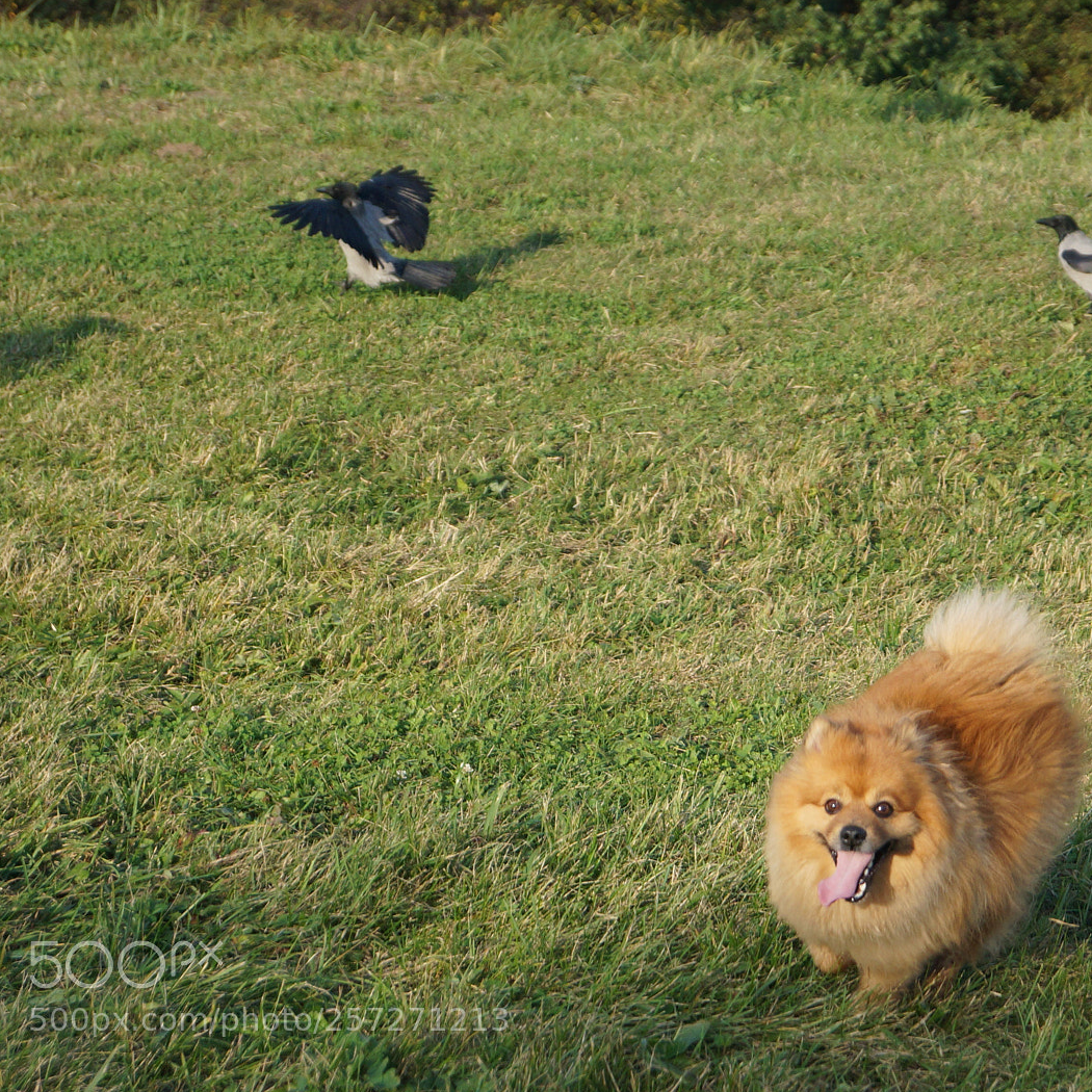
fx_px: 3806
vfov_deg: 16.3
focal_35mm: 107
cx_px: 797
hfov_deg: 16.3
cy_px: 549
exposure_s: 1/2000
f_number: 5.6
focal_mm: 55
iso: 640
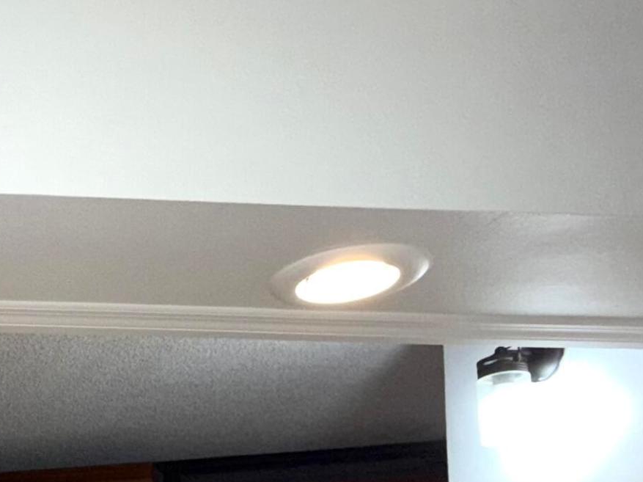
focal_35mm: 46
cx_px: -69
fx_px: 854
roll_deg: -0.6
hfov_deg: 35.2
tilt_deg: +6.1
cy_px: 558
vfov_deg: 28.1
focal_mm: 2.22
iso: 100
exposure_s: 1/60
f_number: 2.2
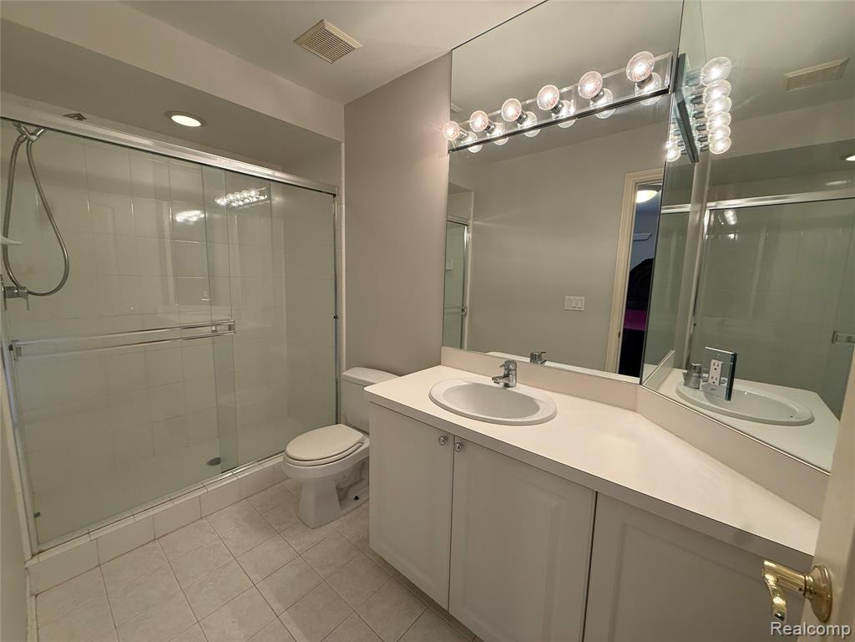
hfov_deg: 102.1
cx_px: 428
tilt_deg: -7.5
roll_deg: -1.0
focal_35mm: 14
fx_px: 346
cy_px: 321
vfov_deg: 85.7
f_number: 2.2
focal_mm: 2.22
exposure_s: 1/120
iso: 160
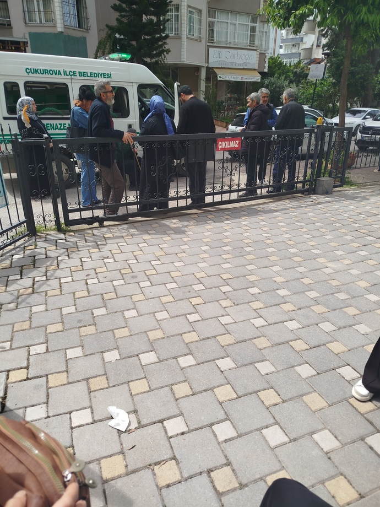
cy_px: 254
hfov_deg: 56.8
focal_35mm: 24
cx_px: 190
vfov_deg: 71.6
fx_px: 351
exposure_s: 1/432
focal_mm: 5.31
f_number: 1.7
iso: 50
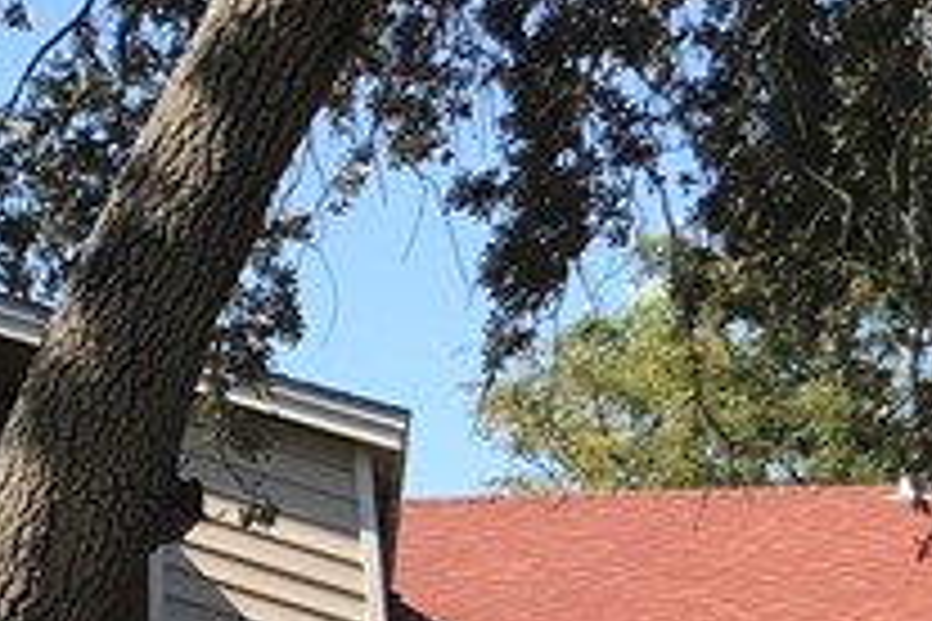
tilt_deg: +0.6
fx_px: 3728
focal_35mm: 144
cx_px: -149
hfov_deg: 13.9
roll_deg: +0.6
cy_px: 1134
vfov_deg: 9.1
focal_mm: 3.99
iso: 20
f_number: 1.8
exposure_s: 1/1227
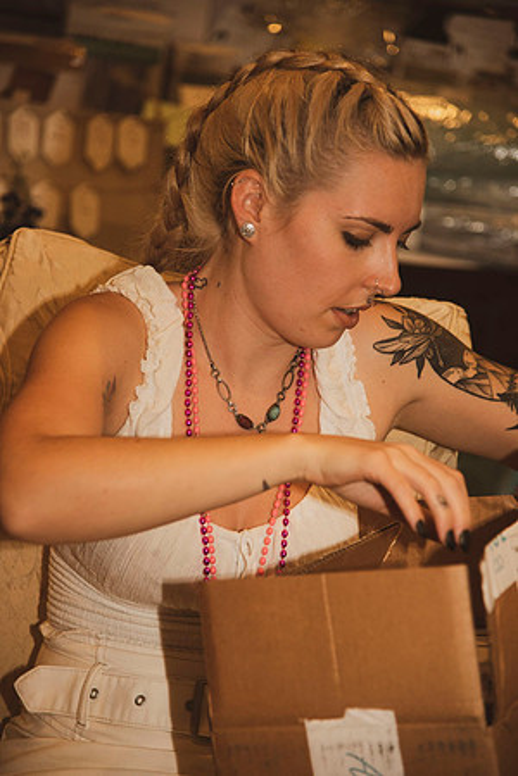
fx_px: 2266
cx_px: 259
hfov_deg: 13.0
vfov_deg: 19.5
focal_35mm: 105
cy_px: 388
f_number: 4
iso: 640
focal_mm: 105
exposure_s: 1/200
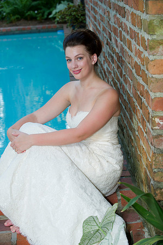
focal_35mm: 86
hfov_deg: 15.9
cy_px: 122
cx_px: 82
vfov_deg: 23.7
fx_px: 585
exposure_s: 1/60
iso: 400
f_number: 5
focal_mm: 86
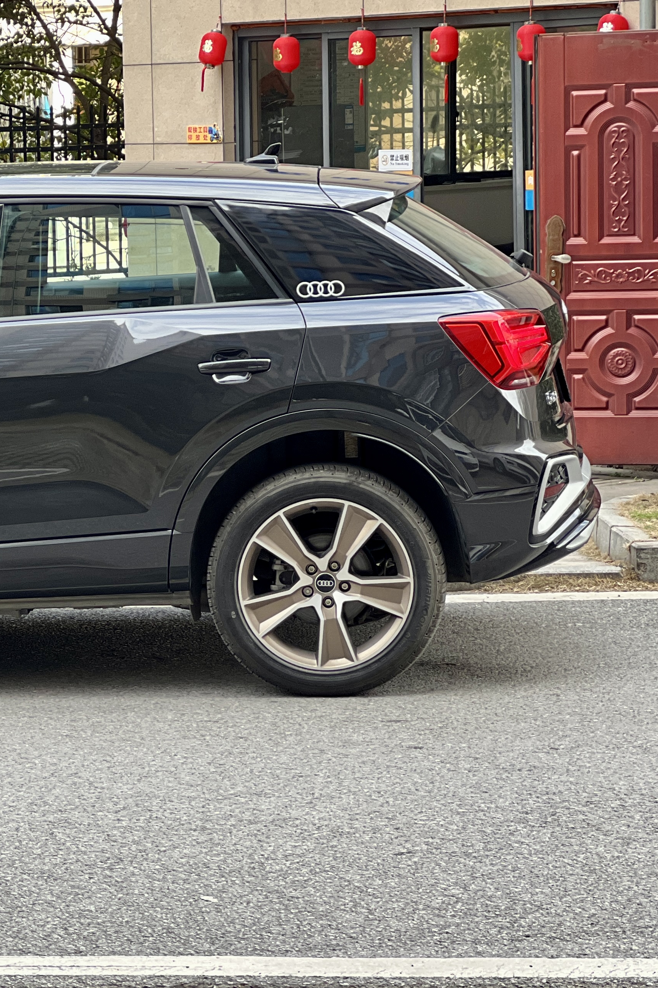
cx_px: -109
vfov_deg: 16.3
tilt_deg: -7.7
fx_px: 3455
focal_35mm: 126
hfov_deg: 10.7
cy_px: 538
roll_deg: +1.9
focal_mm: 9
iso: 125
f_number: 2.8
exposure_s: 1/121
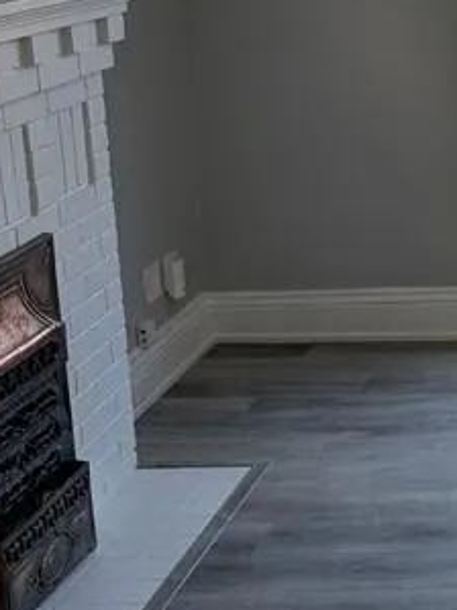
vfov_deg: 23.6
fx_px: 1444
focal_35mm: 82
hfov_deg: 16.2
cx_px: 721
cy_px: 151
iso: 22
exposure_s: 1/2336
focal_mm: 6.9
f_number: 1.68
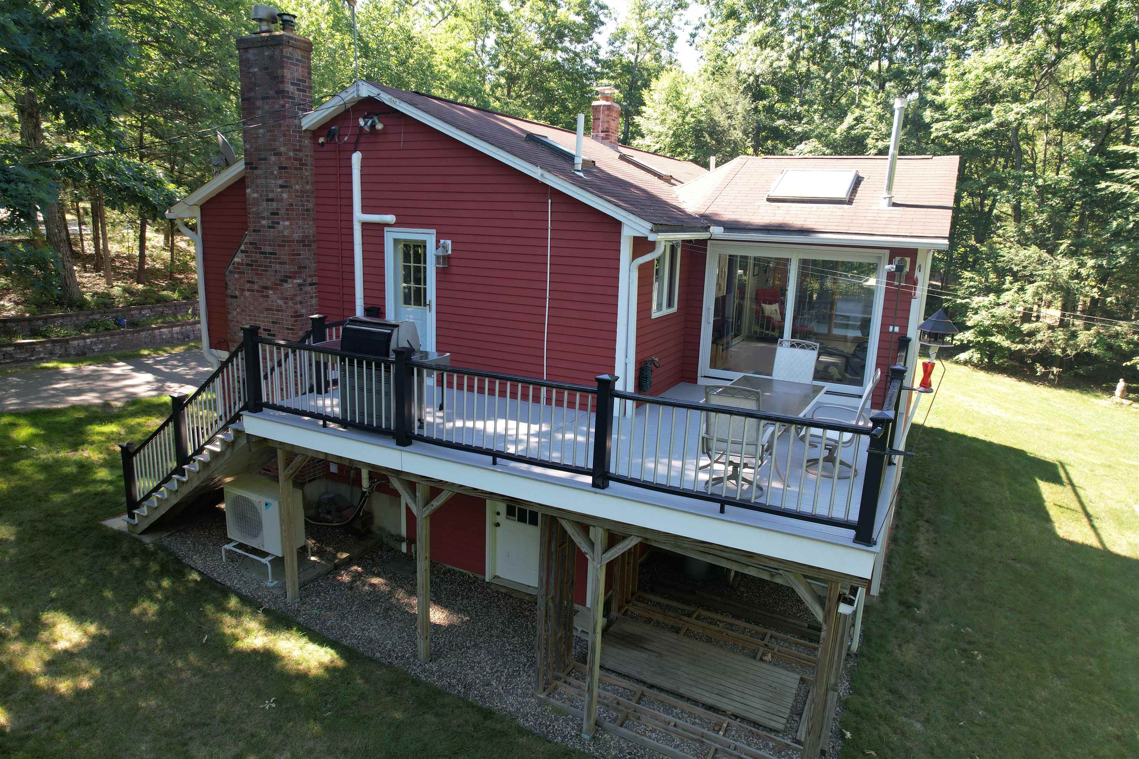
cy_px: 380
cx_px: 570
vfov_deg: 57.2
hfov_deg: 78.6
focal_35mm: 22
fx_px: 696
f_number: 2.8
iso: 100
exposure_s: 1/160
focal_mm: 8.38
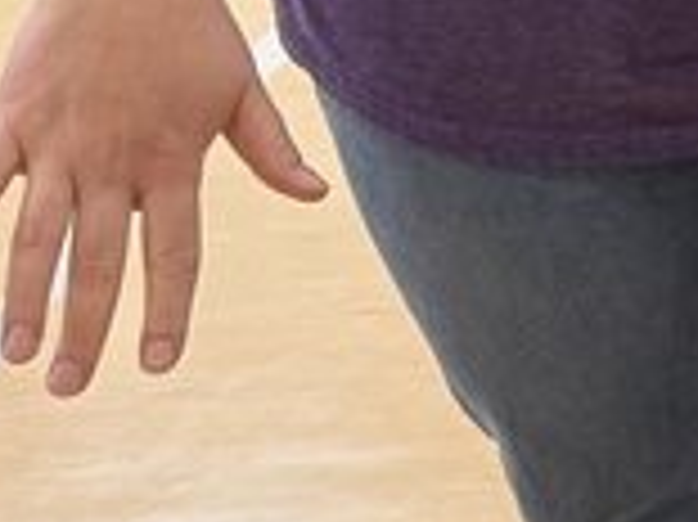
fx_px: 3204
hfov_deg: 9.7
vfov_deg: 8.8
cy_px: -508
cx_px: 2067
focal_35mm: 159
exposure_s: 1/60
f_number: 1.78
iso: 125
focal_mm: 6.76
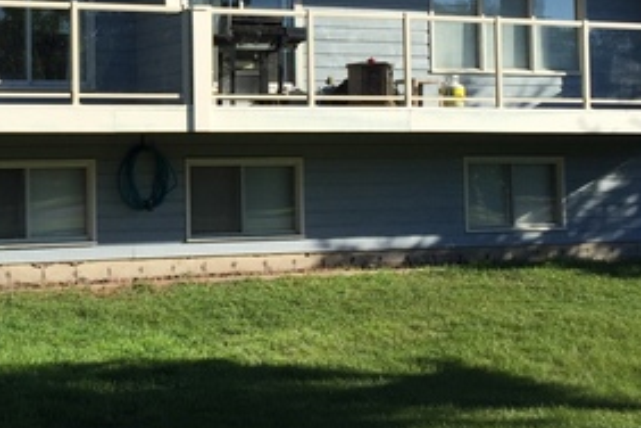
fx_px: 1300
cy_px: 84
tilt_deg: +3.0
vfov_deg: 18.5
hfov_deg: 27.0
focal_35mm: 73
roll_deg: -0.4
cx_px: 97
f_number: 2.2
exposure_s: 1/1364
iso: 32
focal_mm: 4.15
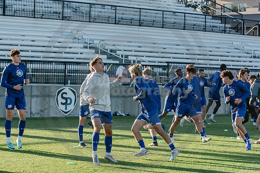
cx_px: 126
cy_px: 84
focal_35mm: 116
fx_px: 838
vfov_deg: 11.8
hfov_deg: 17.6
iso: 1250
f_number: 7.1
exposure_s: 1/1250
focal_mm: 105
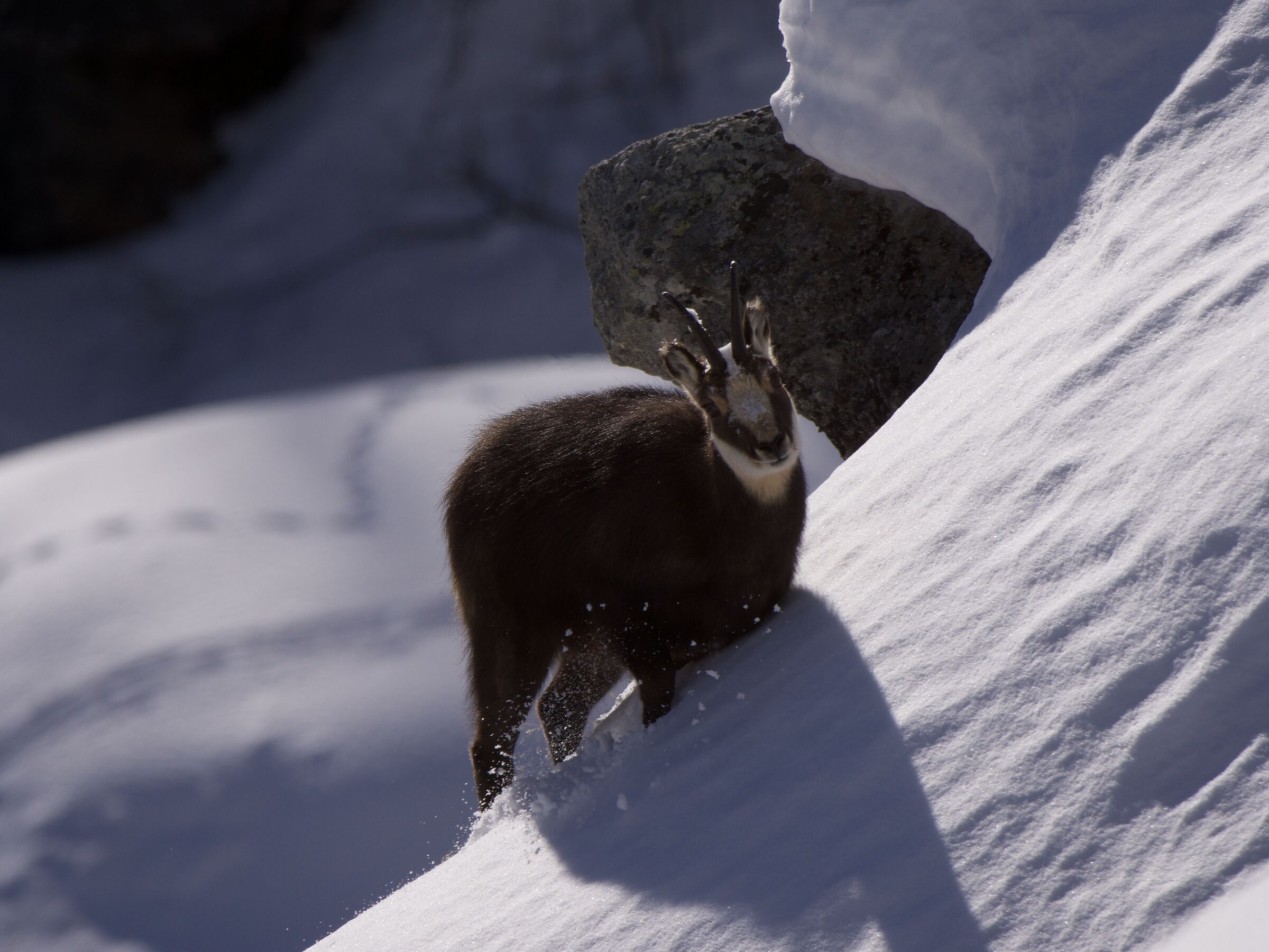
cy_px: 476
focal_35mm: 800
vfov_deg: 1.9
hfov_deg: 2.5
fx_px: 29327
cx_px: 634
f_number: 7.1
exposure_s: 1/1300
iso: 200
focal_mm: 400
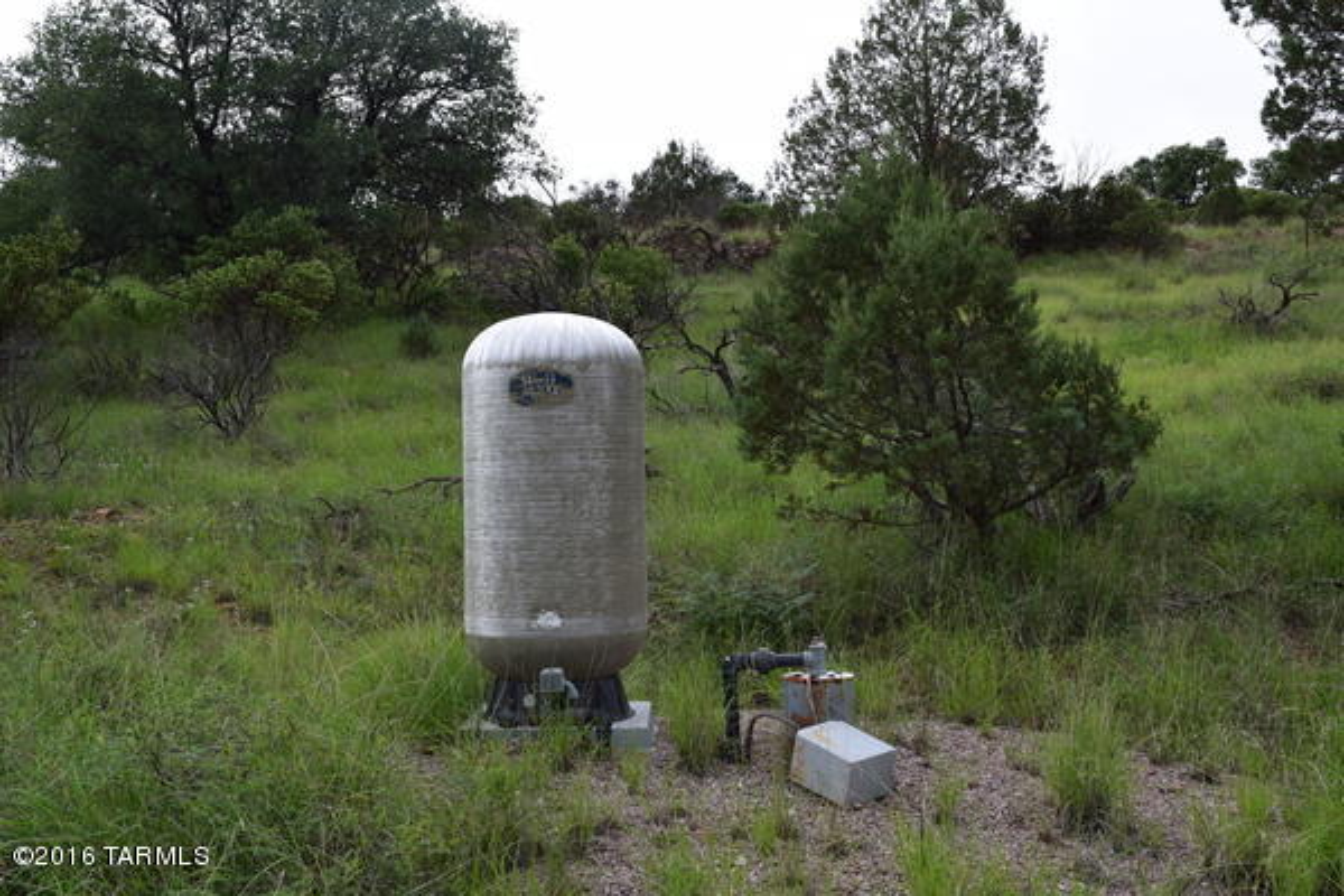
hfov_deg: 47.9
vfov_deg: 33.0
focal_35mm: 40
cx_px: 672
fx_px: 1512
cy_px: 448
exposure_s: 1/250
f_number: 10
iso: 400
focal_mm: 27
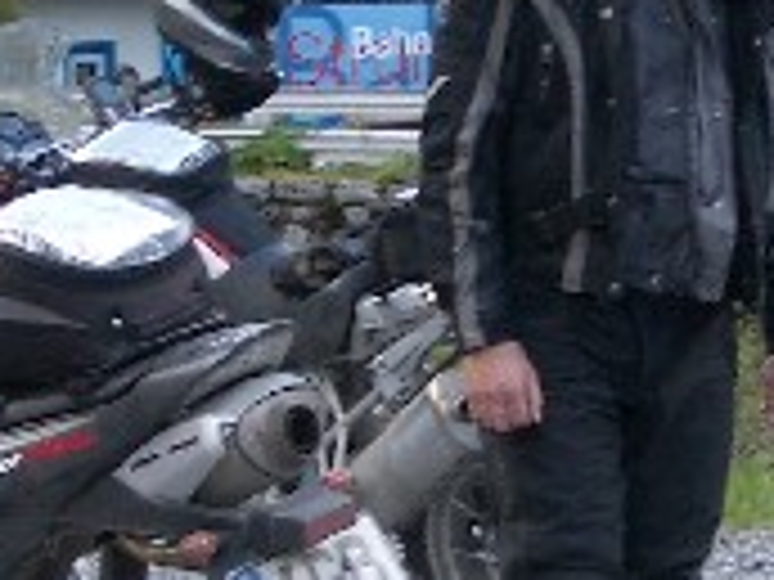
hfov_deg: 12.1
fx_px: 3645
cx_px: 576
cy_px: 369
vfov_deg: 9.1
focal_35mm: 163
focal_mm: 5.8
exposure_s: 1/200
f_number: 2.6
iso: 50
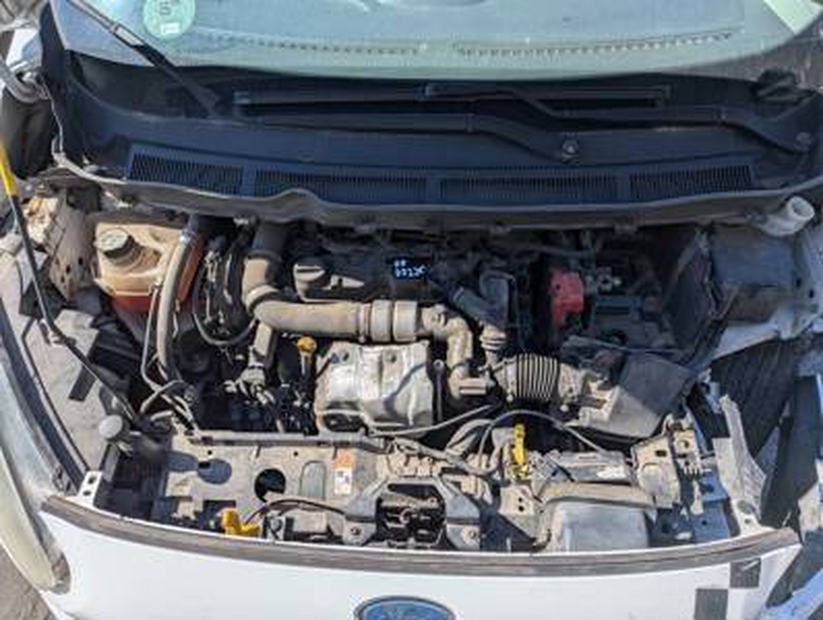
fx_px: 572
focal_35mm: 24
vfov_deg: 57.0
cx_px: 412
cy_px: 310
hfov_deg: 71.5
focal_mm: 6.81
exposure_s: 1/2513
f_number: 1.85
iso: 47
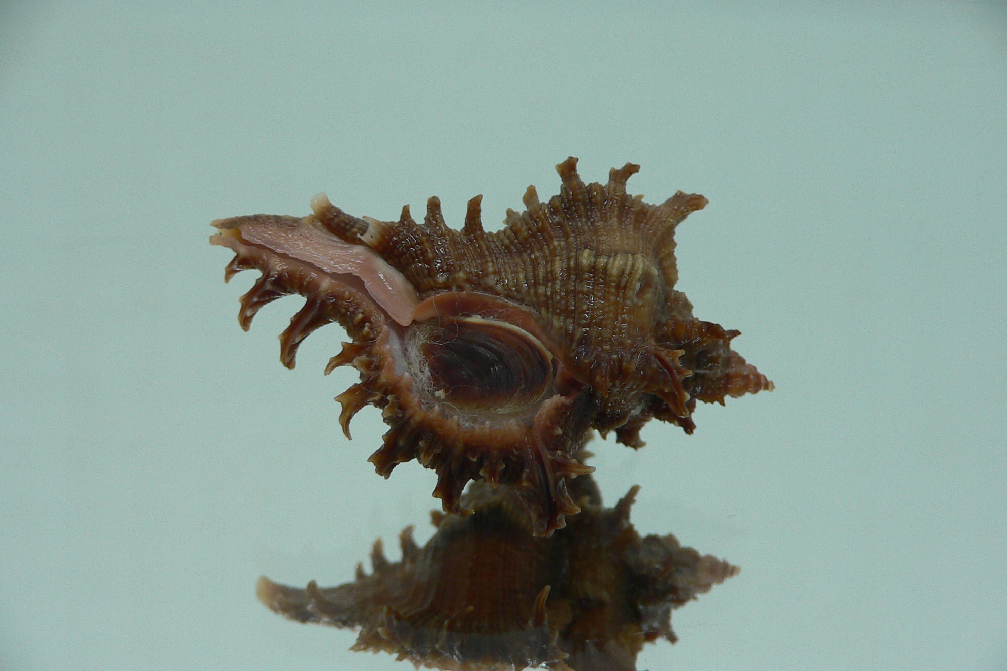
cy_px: 355
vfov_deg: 35.9
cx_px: 496
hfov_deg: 51.9
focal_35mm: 37
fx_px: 1035
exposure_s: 1/60
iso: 100
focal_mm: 4.6
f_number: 2.8
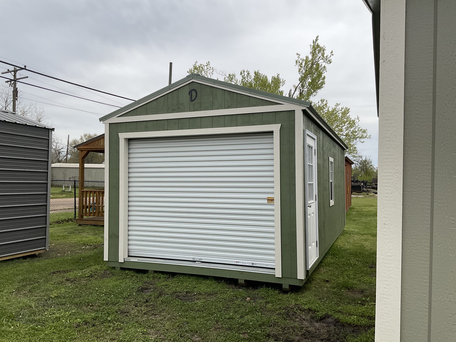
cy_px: 171
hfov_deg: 61.7
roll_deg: -0.9
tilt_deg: +0.6
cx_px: 228
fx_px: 382
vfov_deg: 48.2
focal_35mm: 29
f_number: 1.8
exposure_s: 1/2801
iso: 16
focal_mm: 3
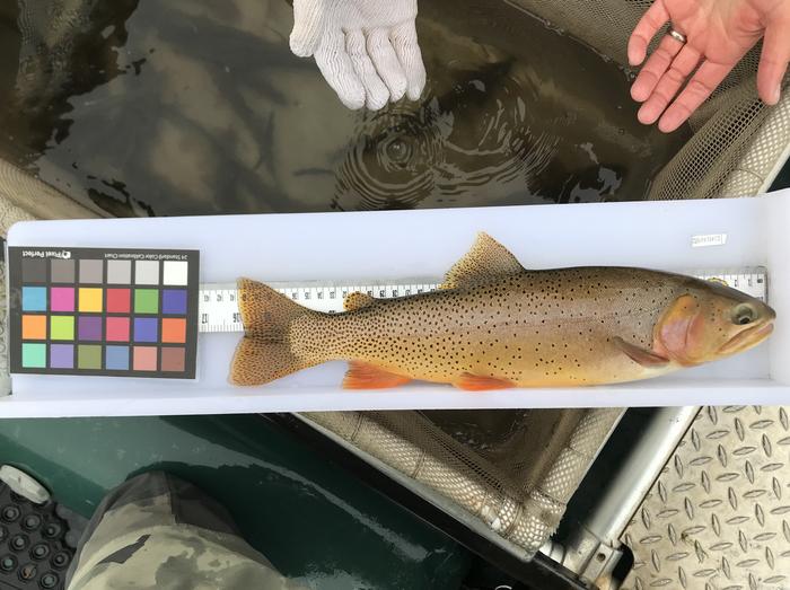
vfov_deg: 49.6
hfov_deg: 63.5
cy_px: 295
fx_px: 638
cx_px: 395
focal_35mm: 28
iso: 20
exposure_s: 1/501
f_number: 1.8
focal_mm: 3.99
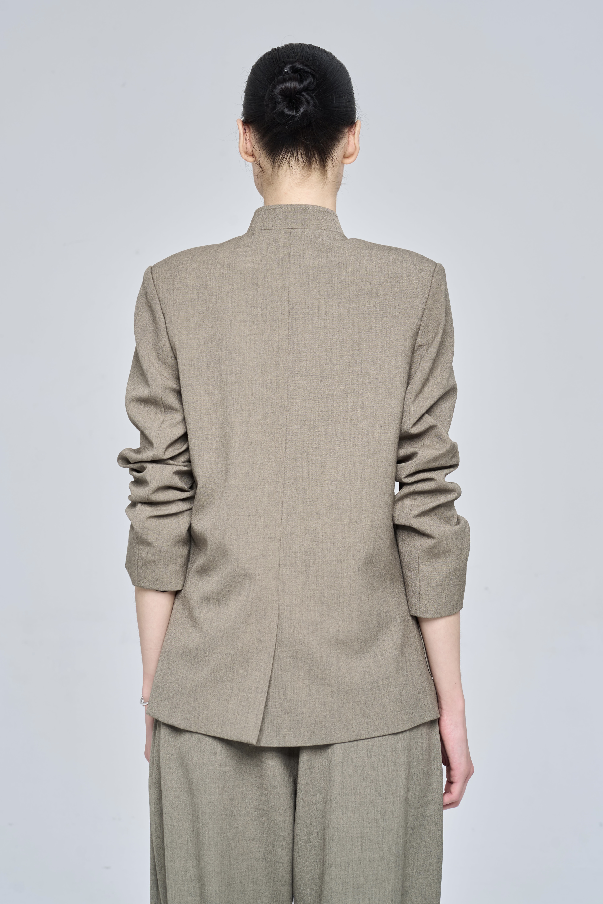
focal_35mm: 85
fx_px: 2135
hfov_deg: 16.1
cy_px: 452
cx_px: 302
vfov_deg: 23.9
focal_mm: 85
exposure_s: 1/125
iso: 200
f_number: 8
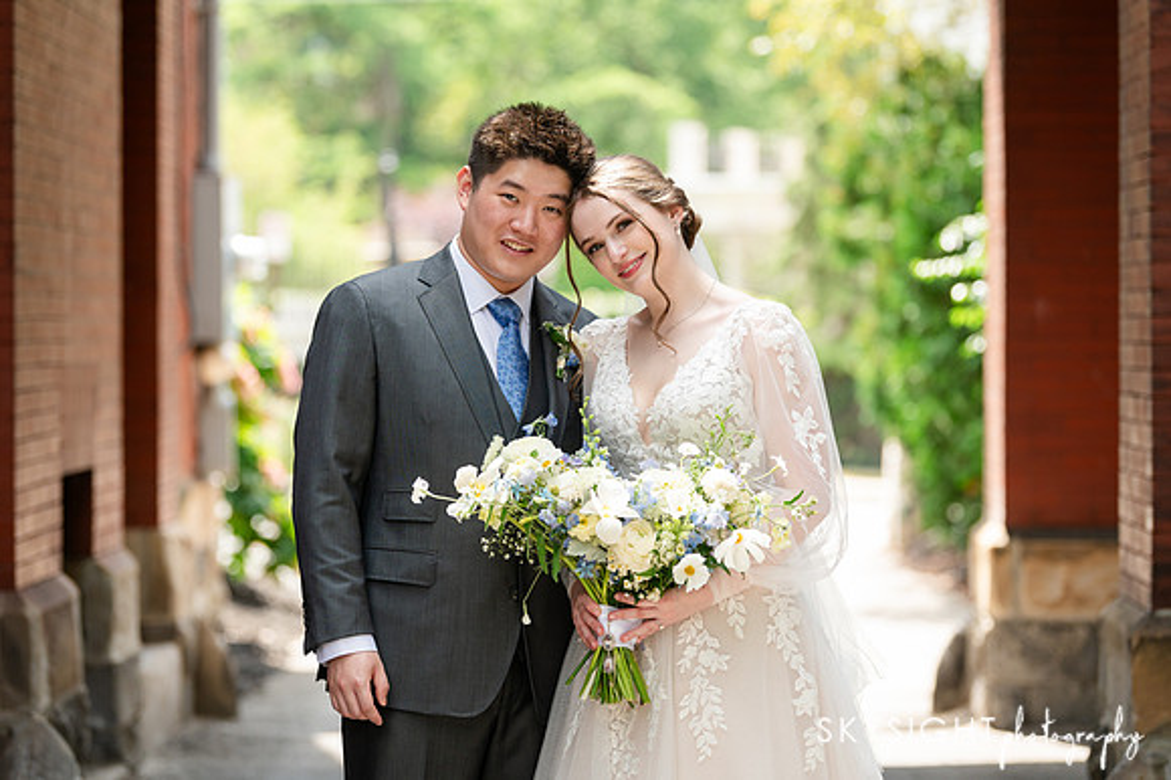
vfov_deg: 11.3
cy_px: 390
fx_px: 3933
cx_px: 586
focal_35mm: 121
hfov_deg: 16.9
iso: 500
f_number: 2.8
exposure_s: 1/1000
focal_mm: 120
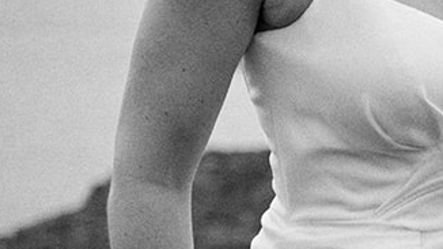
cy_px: 90
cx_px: 872
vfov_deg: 6.7
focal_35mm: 180
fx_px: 2113
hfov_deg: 10.9
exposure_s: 1/1900
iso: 125
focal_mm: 23
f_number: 1.4
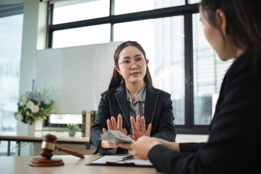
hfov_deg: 47.4
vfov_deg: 32.6
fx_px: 297
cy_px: 87
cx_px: 130
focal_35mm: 41
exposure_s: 1/320
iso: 125
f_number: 1.2
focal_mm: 27
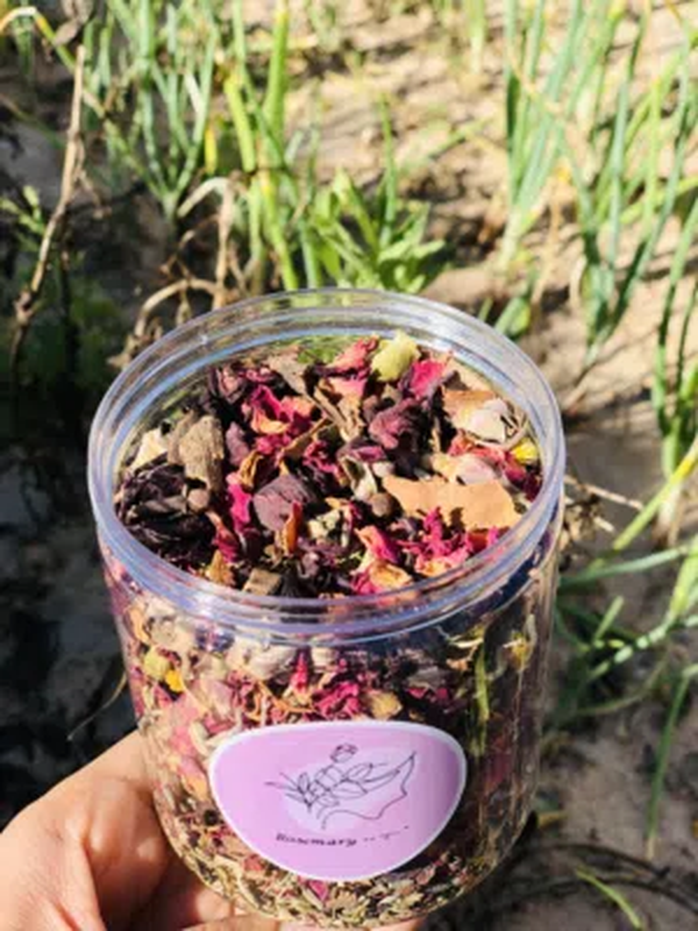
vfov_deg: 36.8
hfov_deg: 28.0
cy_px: 466
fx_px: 1398
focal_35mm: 52
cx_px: 349
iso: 16
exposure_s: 1/600
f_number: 2.4
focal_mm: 6
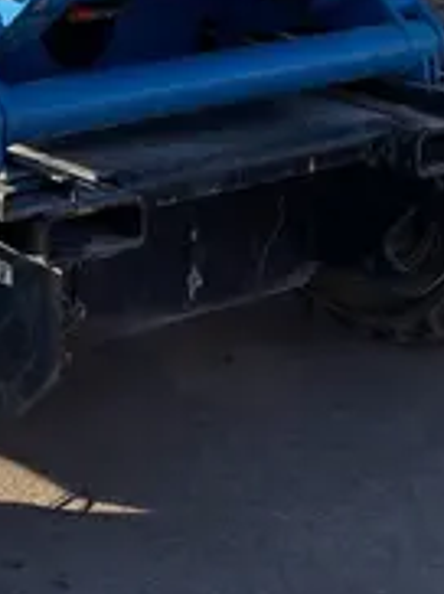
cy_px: -266
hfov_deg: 13.5
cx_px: -134
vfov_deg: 17.1
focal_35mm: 105
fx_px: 1800
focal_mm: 4.2
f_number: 1.6
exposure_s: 1/2959
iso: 50
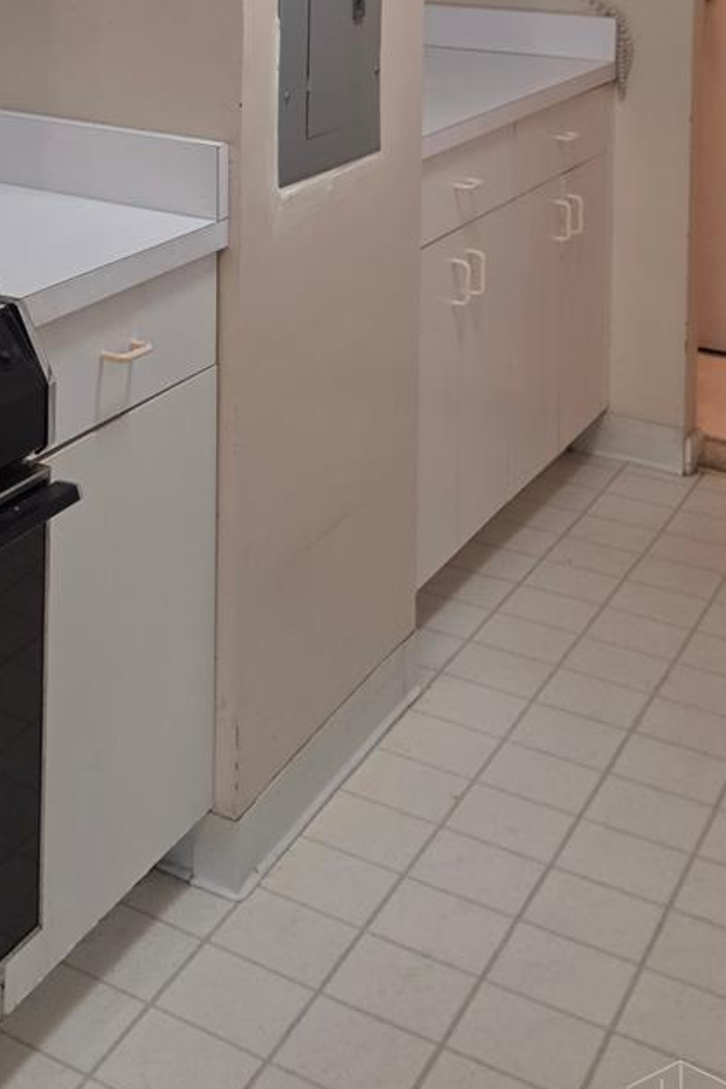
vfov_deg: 31.3
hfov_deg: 21.8
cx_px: -169
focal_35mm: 57
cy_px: -99
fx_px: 1724
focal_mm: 6.3
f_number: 1.7
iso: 200
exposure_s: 1/120
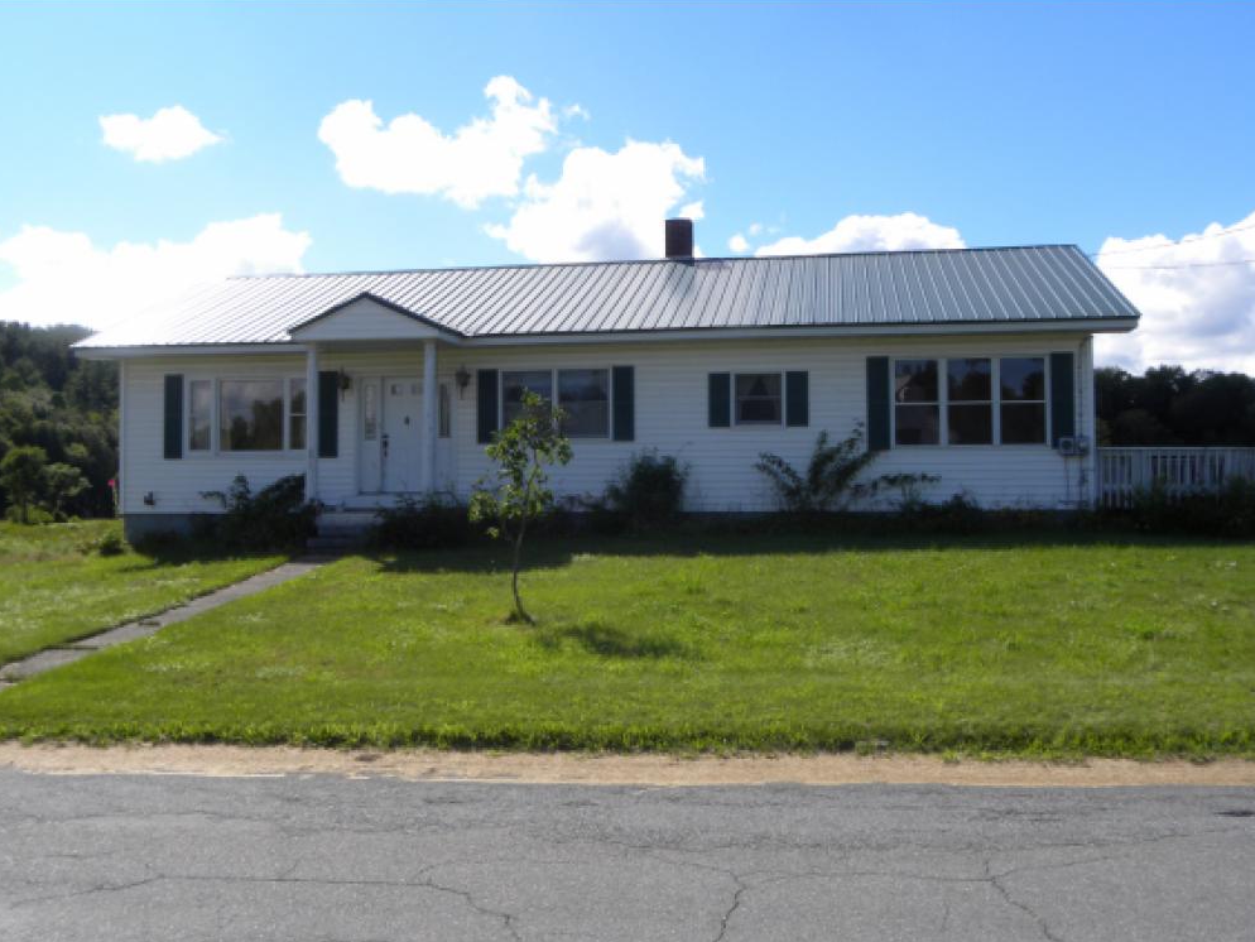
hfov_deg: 53.9
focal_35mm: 34
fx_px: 1233
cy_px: 480
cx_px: 619
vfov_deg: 41.8
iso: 64
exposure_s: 1/270
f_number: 5.6
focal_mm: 5.9
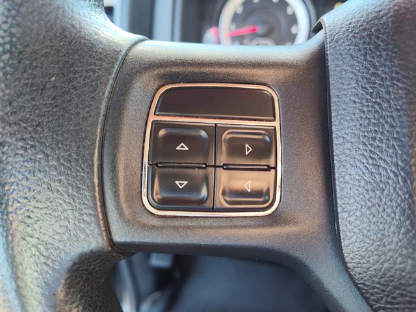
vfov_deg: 58.9
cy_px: 156
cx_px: 208
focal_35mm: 23
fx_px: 276
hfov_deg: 73.9
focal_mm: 5.56
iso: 196
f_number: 1.88
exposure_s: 1/120
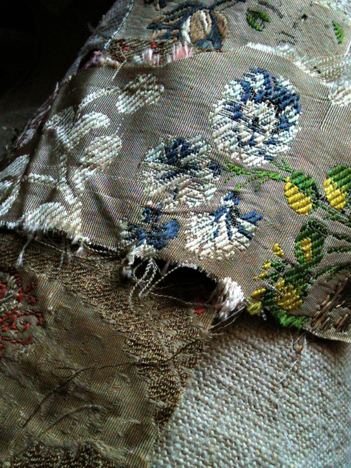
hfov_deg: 40.7
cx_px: 176
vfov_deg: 52.6
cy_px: 234
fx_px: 473
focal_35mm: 35
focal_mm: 3.85
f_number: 2.8
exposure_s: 1/120
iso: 125
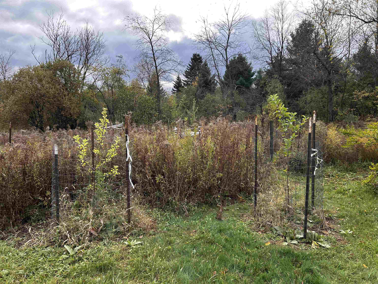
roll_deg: -0.5
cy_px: 142
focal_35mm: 26
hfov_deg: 67.3
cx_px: 189
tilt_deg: -7.1
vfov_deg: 53.1
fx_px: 284
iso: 50
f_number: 1.5
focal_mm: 5.7
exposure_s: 1/982
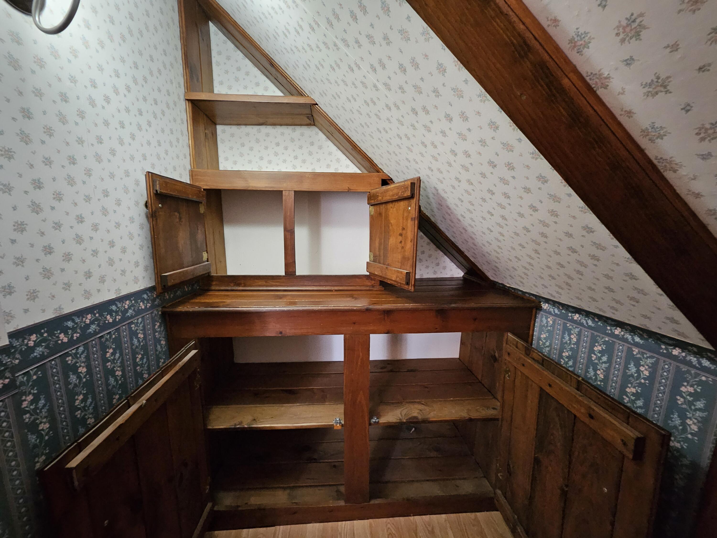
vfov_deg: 89.9
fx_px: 269
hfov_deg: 106.2
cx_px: 358
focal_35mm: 13
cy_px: 269
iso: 640
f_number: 2.2
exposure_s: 1/24
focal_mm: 1.74
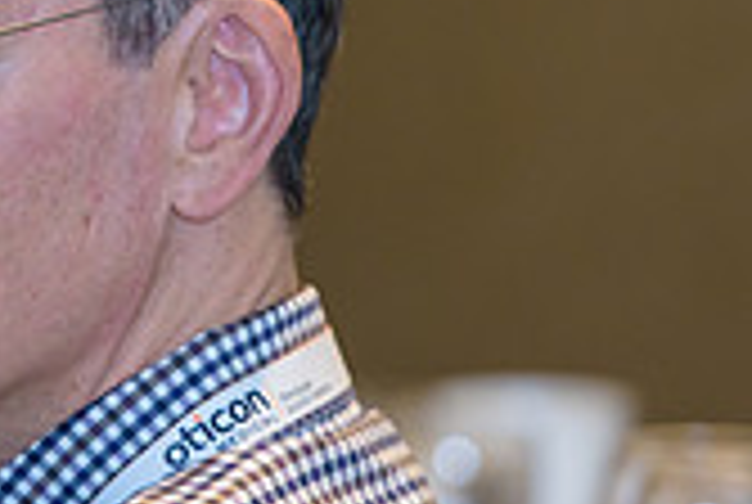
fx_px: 12681
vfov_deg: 2.3
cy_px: 115
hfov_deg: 3.4
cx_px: -104
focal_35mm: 606
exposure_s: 1/125
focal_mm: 175
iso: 1250
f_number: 3.5
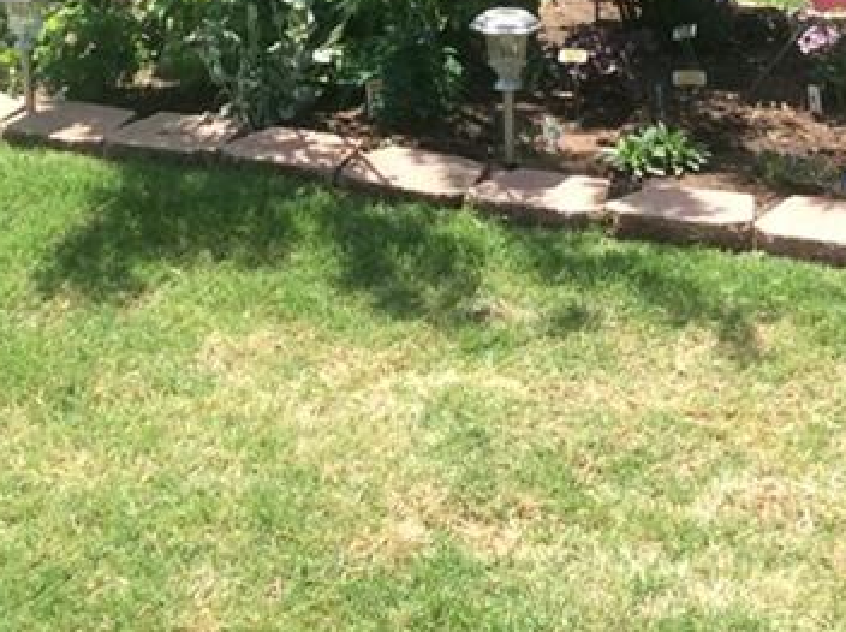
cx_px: 411
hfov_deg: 20.5
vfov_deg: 14.8
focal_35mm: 96
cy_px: -156
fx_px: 2343
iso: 32
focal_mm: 3.3
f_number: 2.4
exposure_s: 1/590
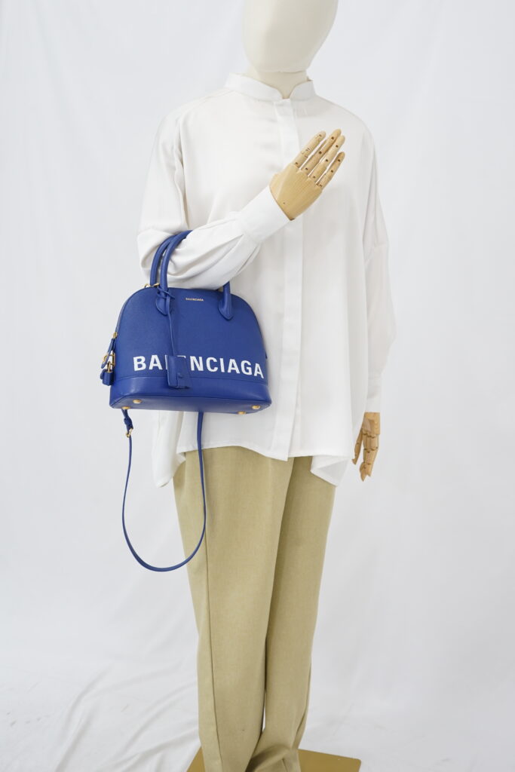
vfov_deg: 39.6
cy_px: 386
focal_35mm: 50
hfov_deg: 27.0
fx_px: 1072
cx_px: 258
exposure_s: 1/10
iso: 640
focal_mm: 50
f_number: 6.3
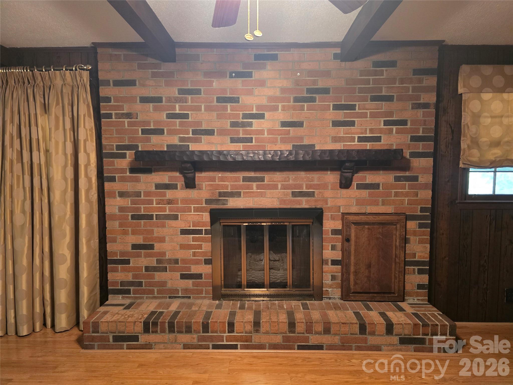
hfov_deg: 73.9
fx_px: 341
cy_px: 192
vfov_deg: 58.9
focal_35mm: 23
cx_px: 256
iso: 1000
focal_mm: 6.3
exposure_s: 1/60
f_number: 1.7
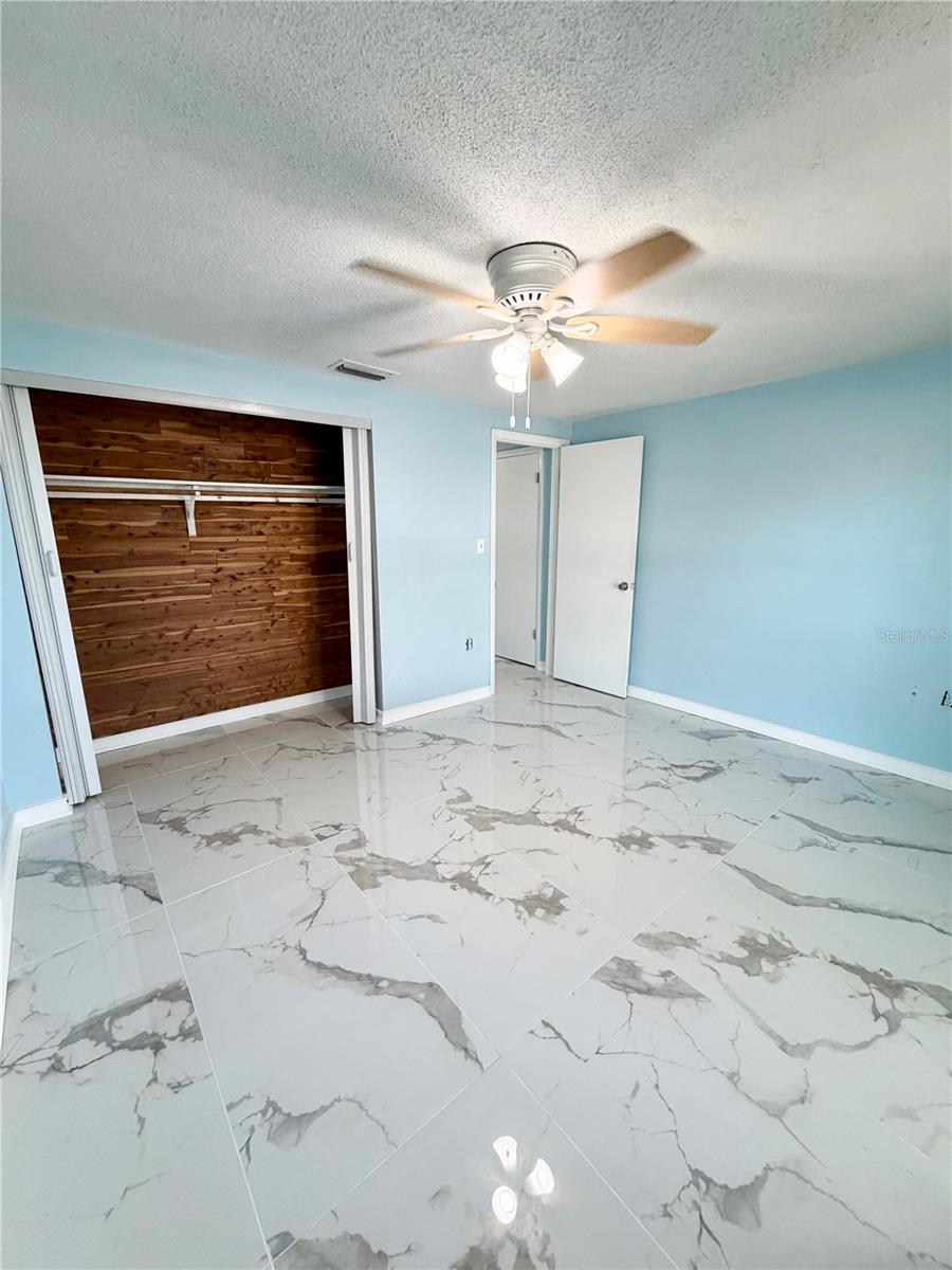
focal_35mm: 14
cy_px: 635
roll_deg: -0.7
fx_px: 513
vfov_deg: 102.1
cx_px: 476
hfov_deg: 85.7
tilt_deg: -12.5
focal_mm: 2.22
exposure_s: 1/120
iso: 250
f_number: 2.2
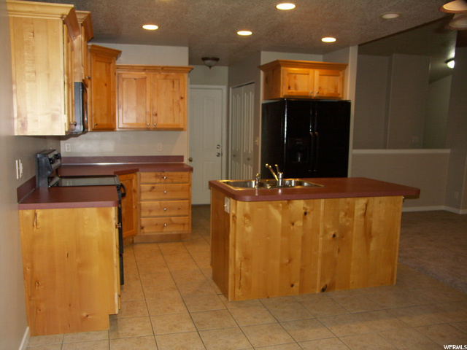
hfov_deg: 58.4
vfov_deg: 45.4
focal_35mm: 31
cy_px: 175
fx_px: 418
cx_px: 234
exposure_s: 1/50
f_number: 2.8
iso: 200
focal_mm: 8.01
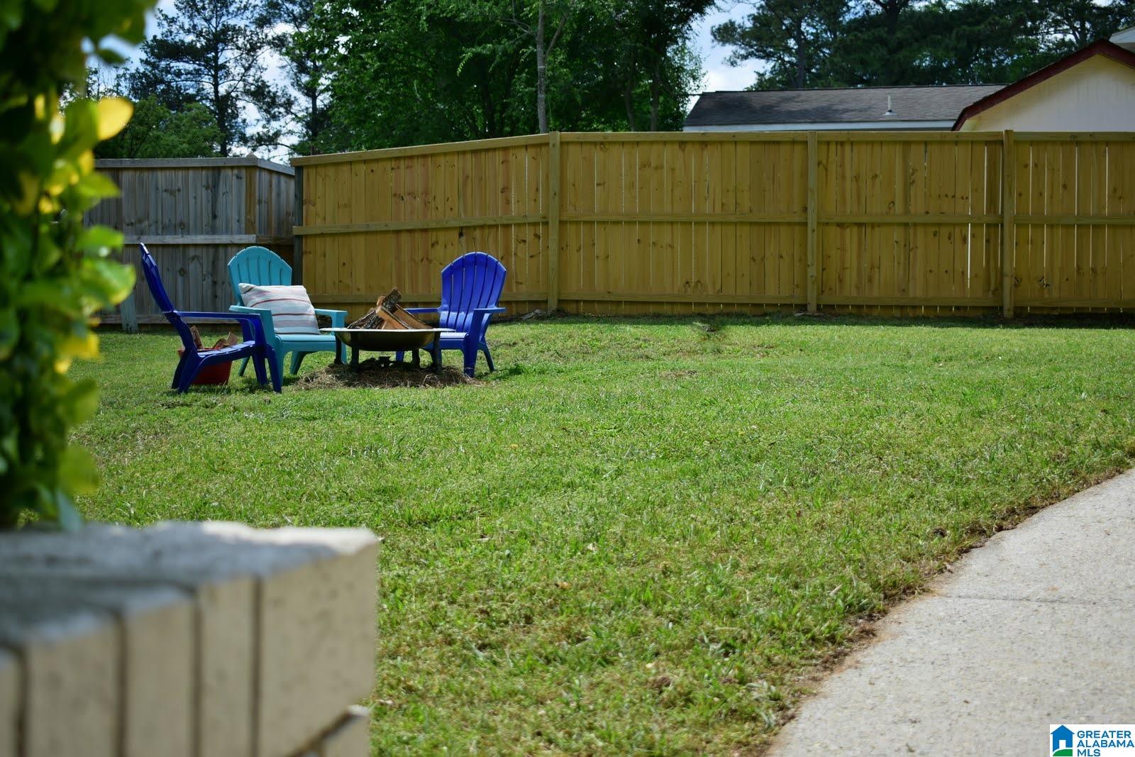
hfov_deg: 42.3
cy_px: 378
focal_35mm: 46
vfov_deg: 28.9
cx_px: 568
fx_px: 1466
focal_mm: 31
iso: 250
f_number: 4.5
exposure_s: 1/1250
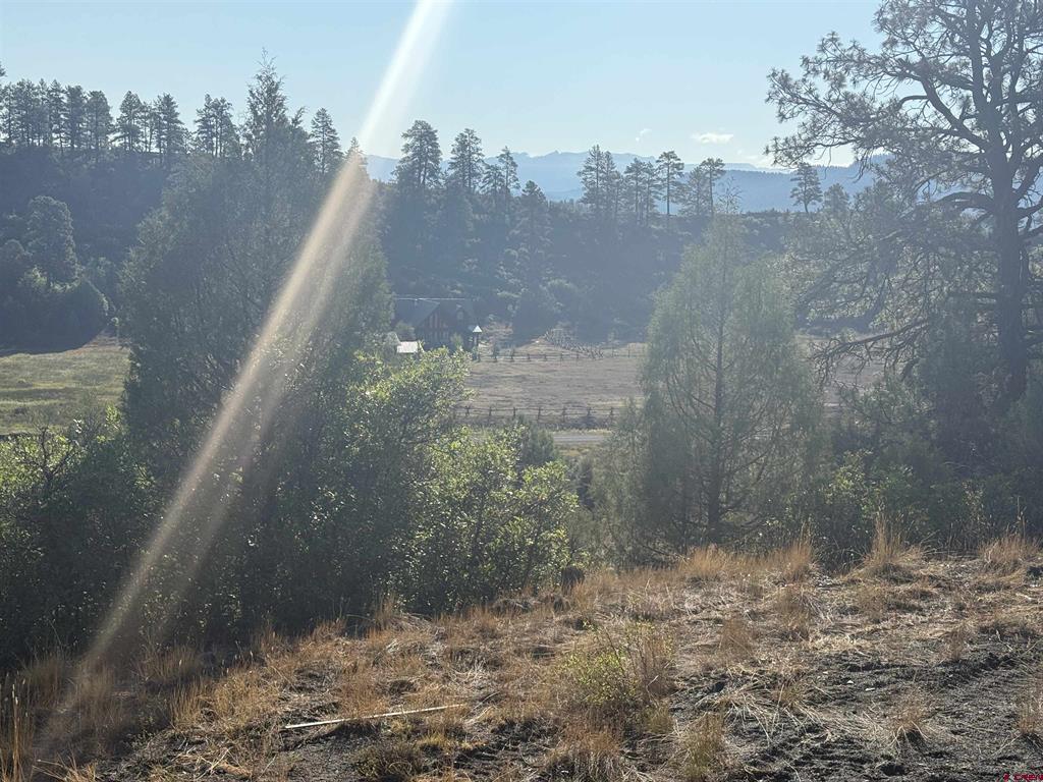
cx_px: 522
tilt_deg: -6.1
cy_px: 391
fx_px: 1446
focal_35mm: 48
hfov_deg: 39.7
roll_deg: -0.9
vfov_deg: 30.3
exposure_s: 1/7143
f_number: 1.78
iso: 100
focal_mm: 6.76
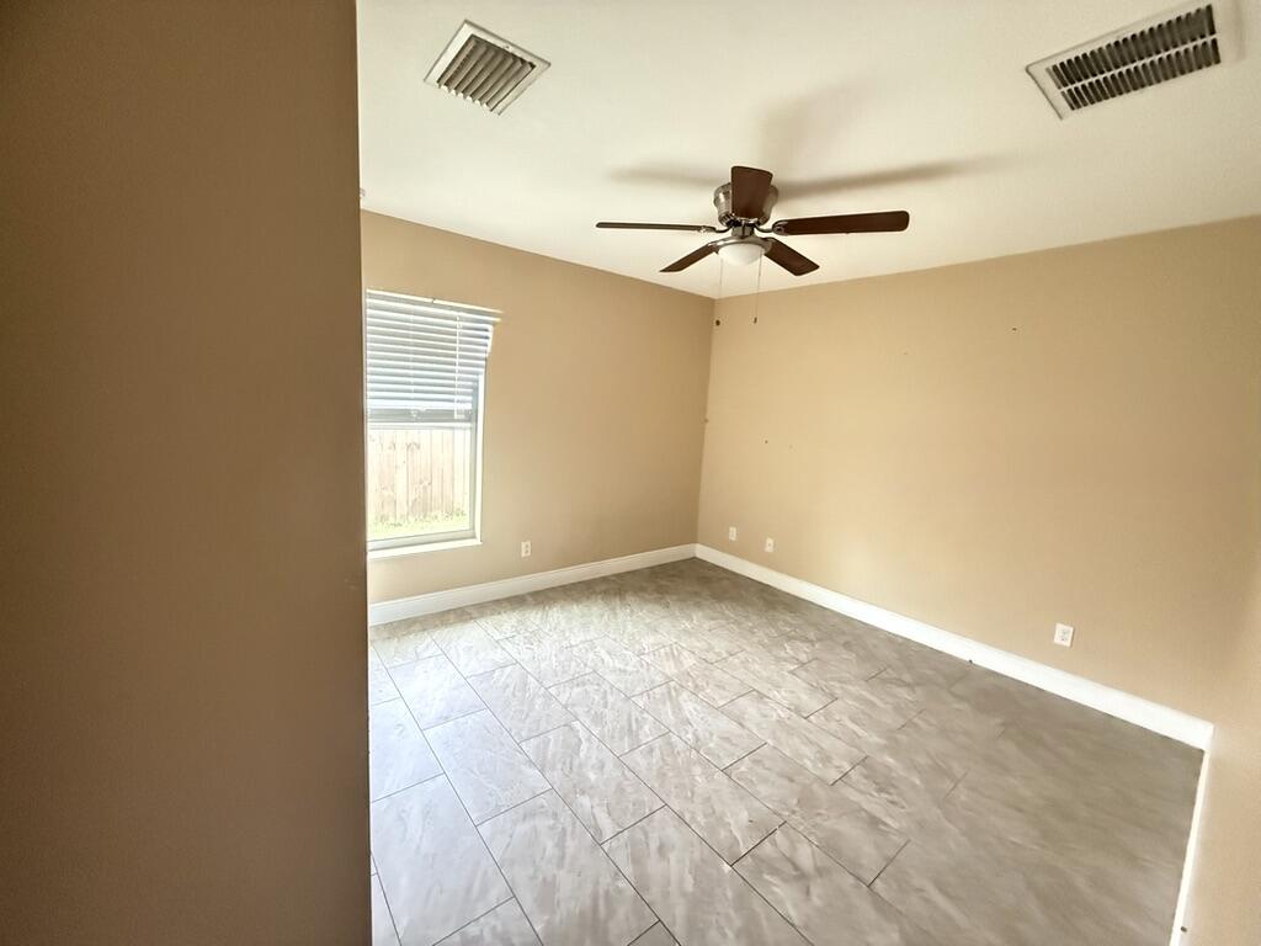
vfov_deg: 85.7
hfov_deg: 102.1
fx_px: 510
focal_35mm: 14
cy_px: 473
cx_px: 630
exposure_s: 1/48
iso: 1250
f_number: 2.2
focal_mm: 2.22
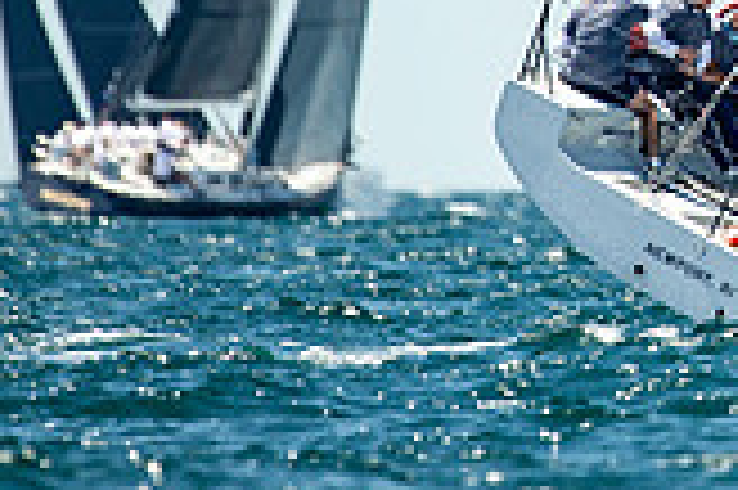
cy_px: -301
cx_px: 1251
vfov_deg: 0.6
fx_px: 44337
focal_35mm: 2165
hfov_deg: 1.0
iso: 400
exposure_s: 1/3200
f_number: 5
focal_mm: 600
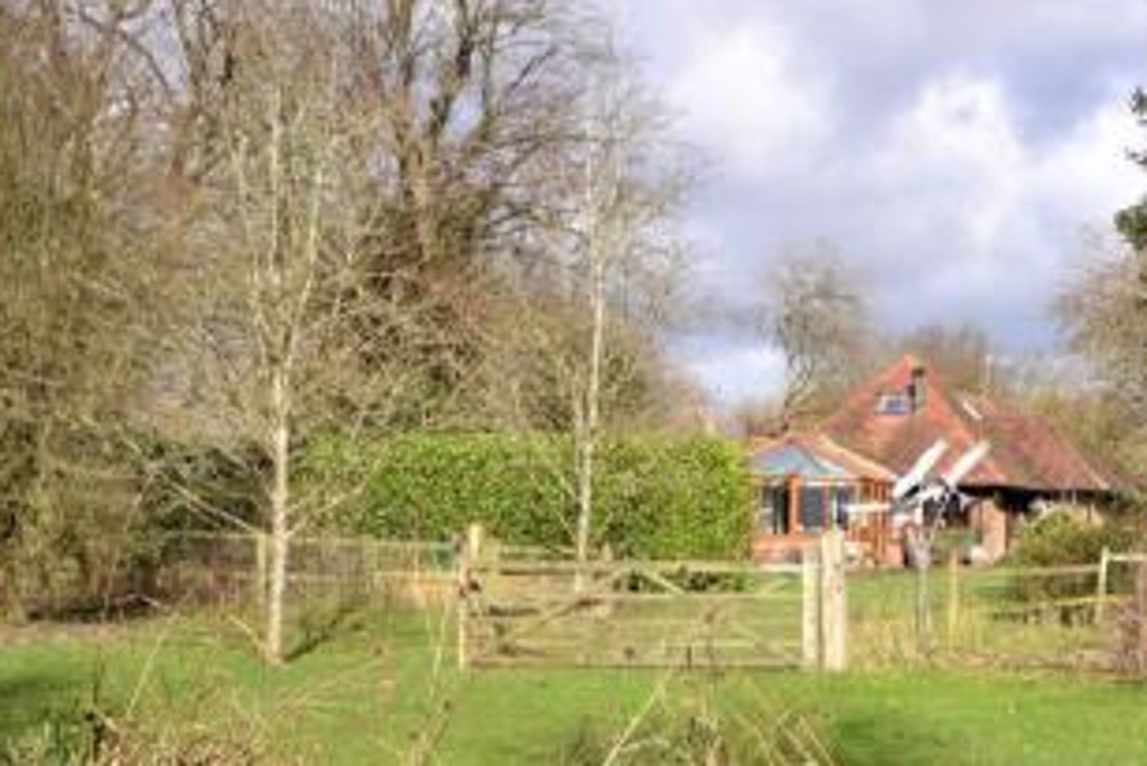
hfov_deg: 30.6
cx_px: 932
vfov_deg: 21.2
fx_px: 2040
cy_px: 514
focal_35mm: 64
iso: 100
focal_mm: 20
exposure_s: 1/200
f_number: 7.1
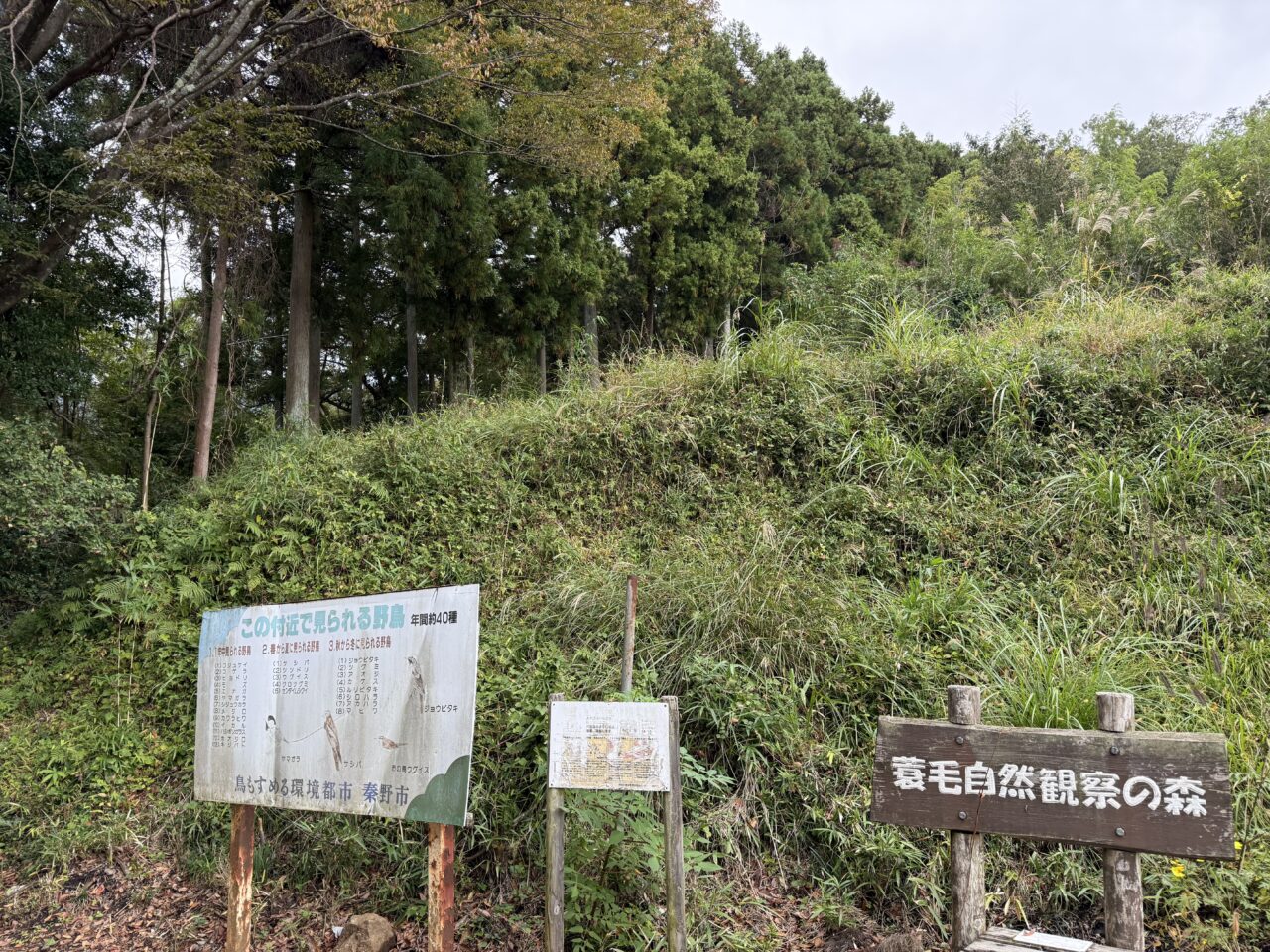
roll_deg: +0.8
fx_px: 881
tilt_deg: +9.4
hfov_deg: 71.6
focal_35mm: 24
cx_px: 635
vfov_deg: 56.8
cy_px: 476
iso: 100
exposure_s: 1/689
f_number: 1.78
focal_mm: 6.76
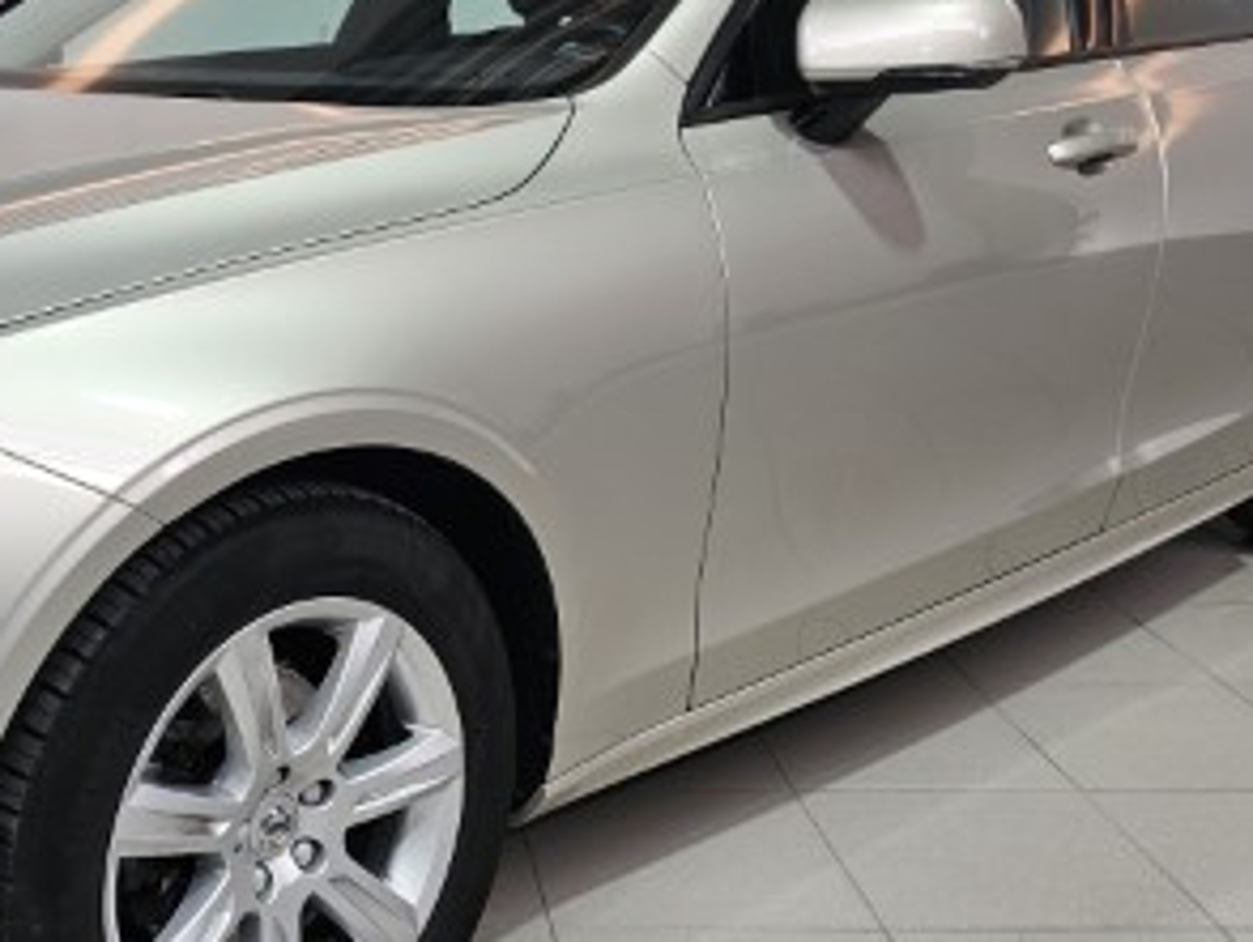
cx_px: 217
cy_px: 516
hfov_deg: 36.6
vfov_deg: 29.1
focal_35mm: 50
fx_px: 1811
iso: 80
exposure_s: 1/180
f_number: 1.7
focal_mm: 6.3
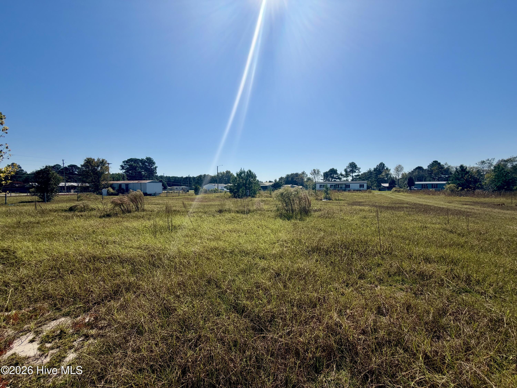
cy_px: 194
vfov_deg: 85.7
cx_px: 258
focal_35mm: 14
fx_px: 209
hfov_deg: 102.1
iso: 20
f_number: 2.2
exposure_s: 1/1572
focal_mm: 2.22
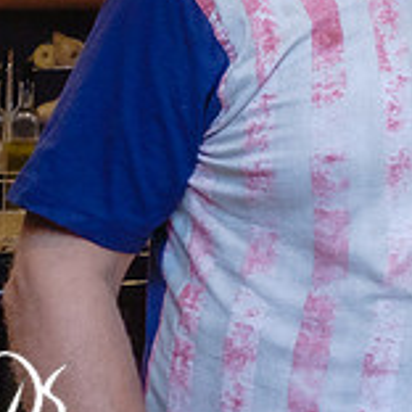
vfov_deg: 10.7
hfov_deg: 10.3
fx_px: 2154
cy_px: -92
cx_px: 753
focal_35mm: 160
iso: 1250
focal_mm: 16.31
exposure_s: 1/80
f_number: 3.2
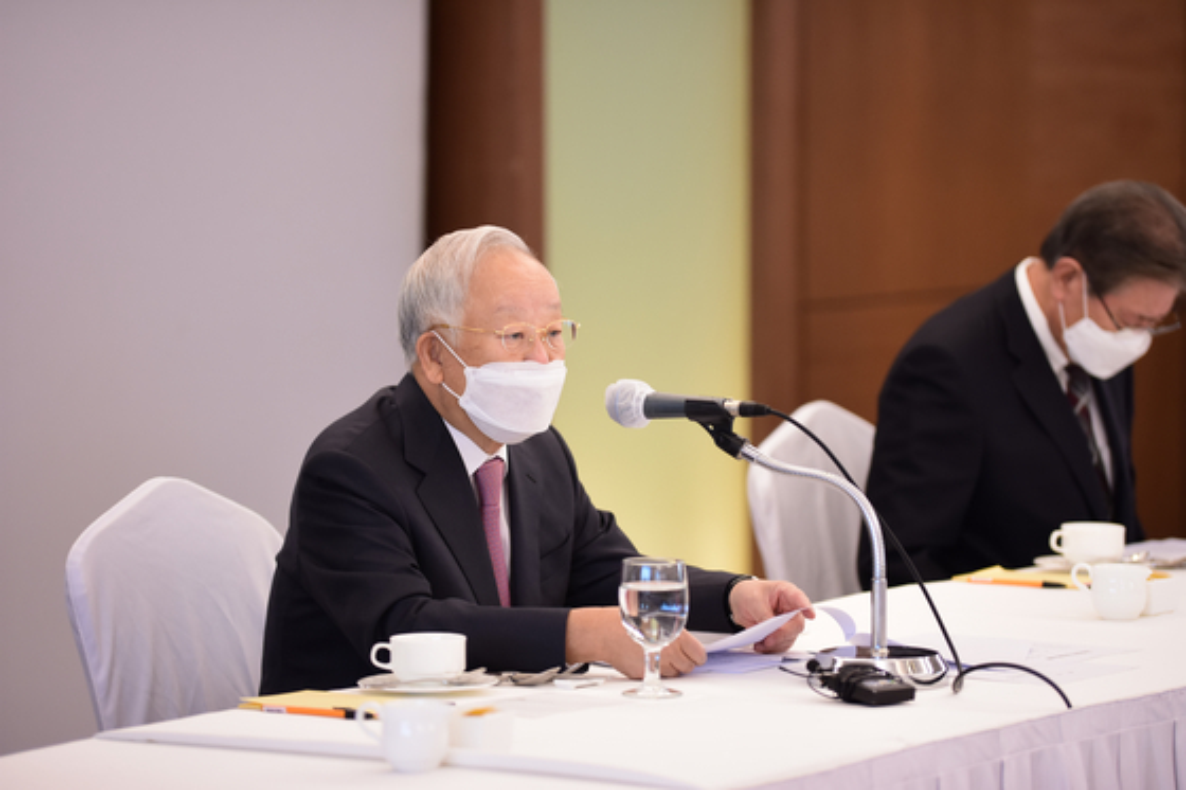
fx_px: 4940
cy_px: 395
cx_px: 593
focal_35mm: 150
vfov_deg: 9.1
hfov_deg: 13.7
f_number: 2
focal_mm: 100
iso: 640
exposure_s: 1/250
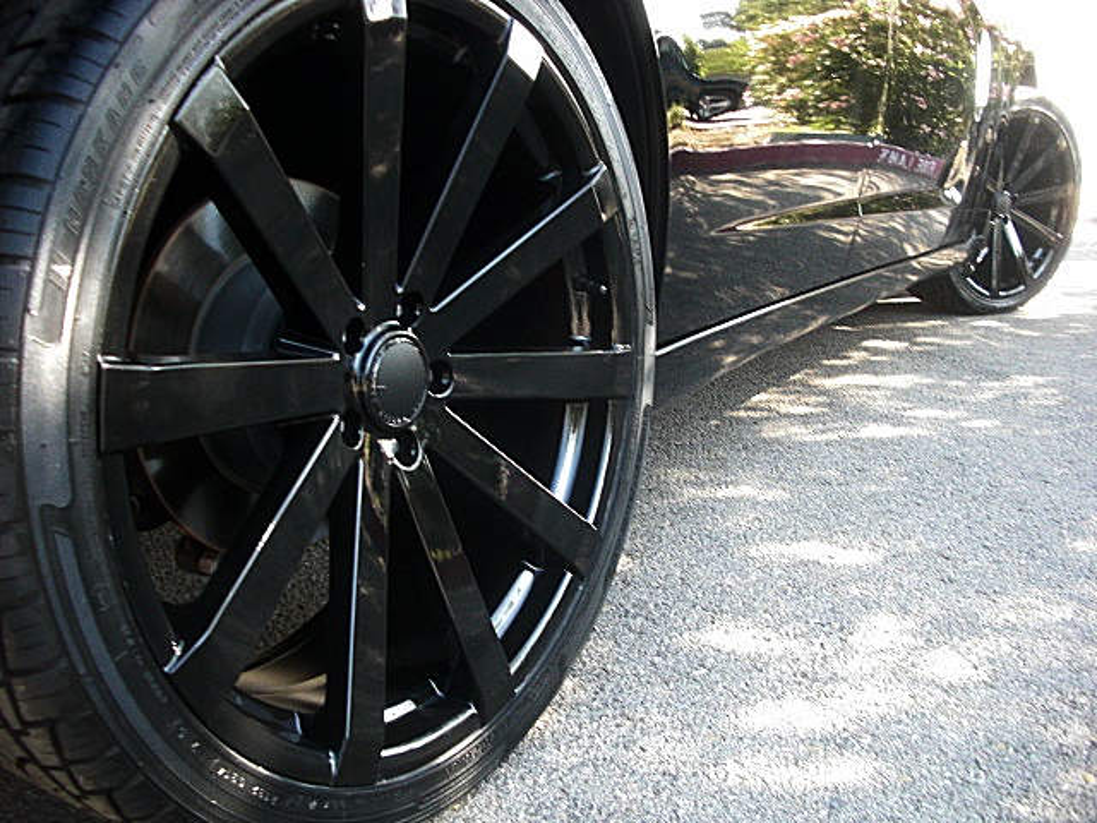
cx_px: 548
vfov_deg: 39.7
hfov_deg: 51.4
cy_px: 412
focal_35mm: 36
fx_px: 1141
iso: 200
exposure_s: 1/100
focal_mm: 6.3
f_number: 2.8
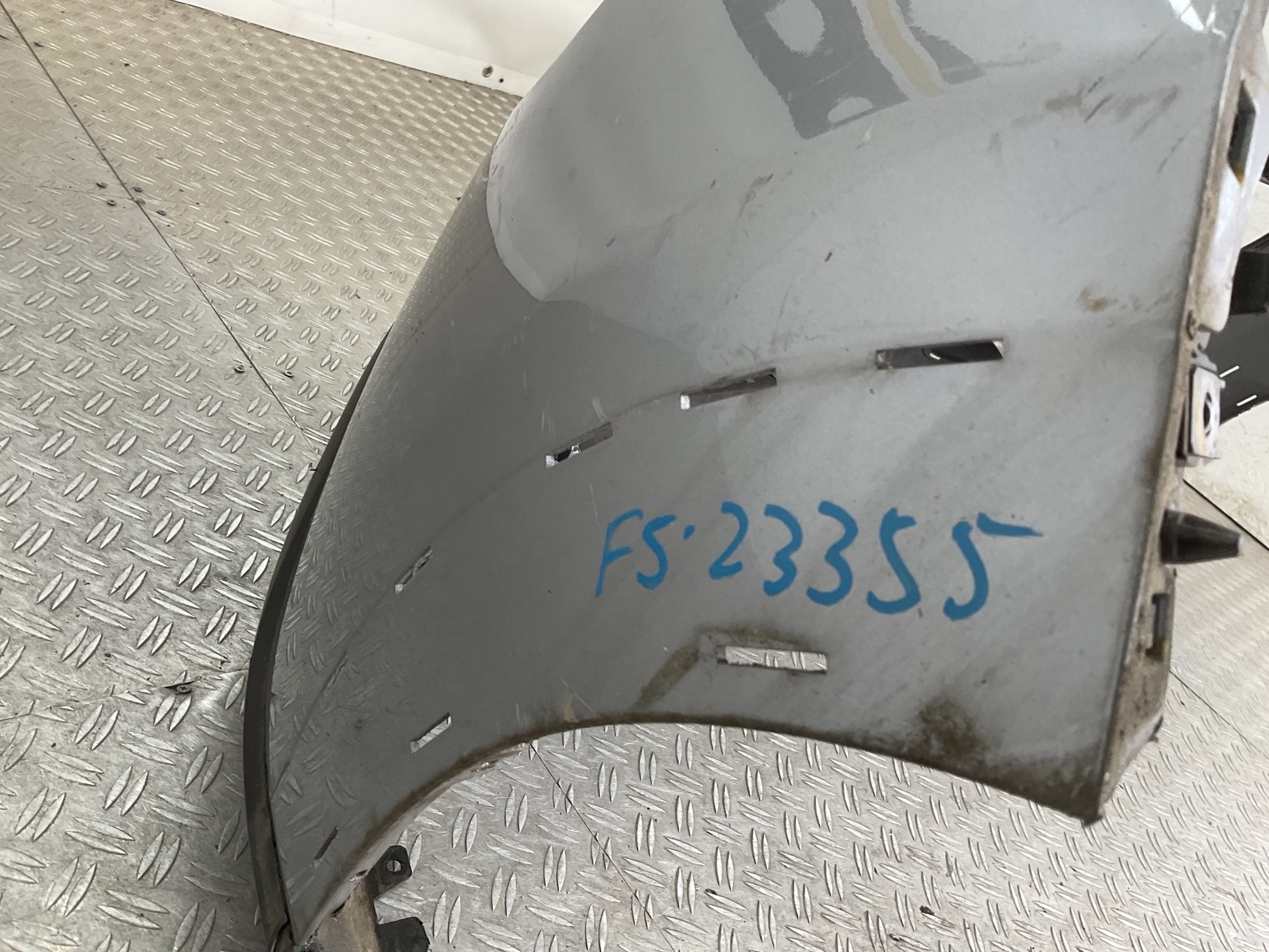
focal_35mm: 29
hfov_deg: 61.7
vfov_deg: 48.2
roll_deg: -34.4
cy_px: 476
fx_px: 1063
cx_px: 634
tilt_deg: -28.2
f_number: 1.8
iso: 25
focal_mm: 3
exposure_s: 1/100
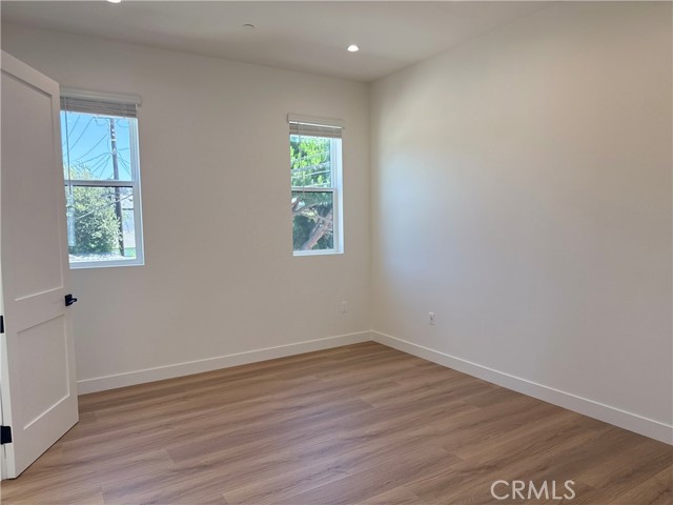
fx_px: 467
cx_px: 336
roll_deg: +0.5
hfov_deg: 71.6
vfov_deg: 56.8
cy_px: 252
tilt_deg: -3.6
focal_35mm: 24
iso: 100
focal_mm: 6.76
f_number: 1.78
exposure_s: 1/303
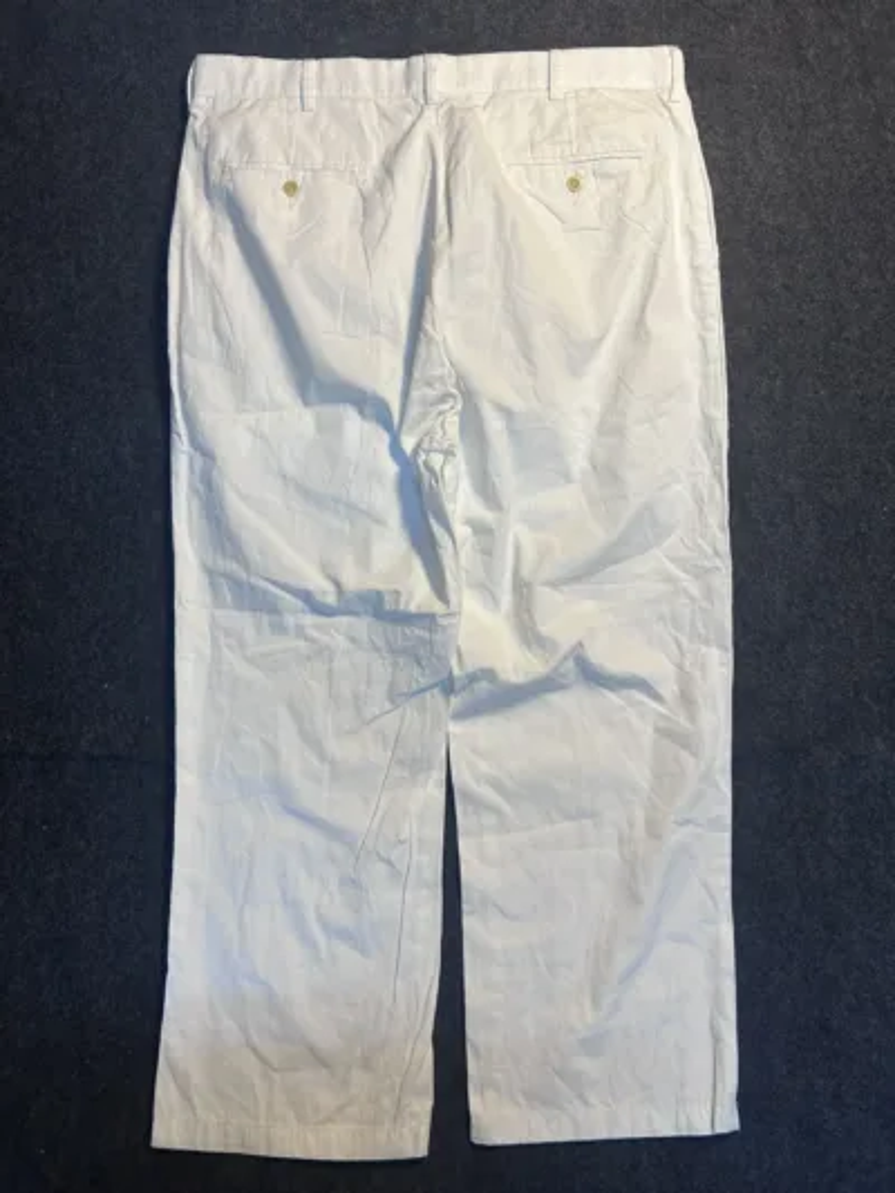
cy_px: 596
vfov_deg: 67.3
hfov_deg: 53.1
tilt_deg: -58.5
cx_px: 448
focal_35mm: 26
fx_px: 896
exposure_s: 1/100
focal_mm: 5.7
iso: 100
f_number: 1.5
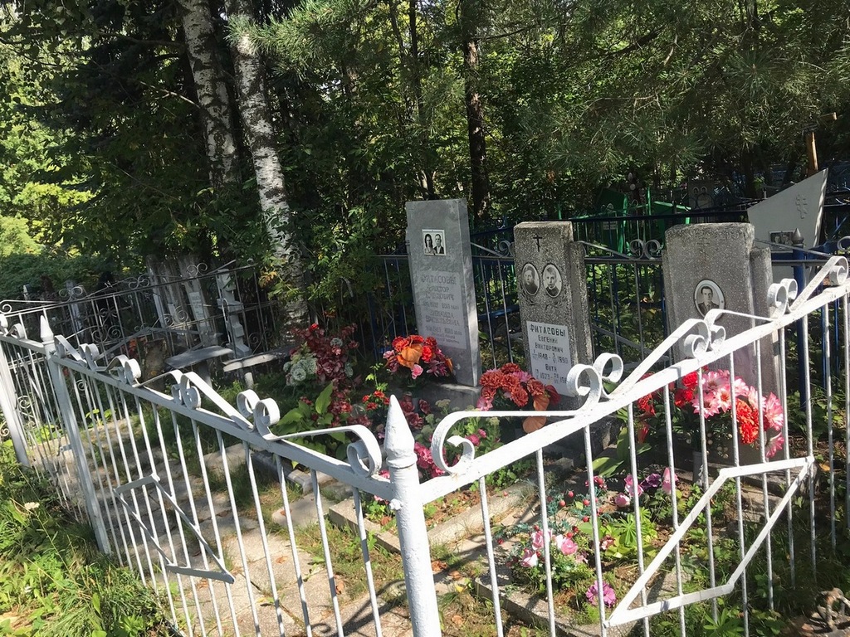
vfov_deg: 49.7
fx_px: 688
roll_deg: +7.4
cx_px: 425
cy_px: 318
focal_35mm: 28
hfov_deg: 63.4
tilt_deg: -12.4
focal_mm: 3.99
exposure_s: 1/1008
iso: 20
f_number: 1.8
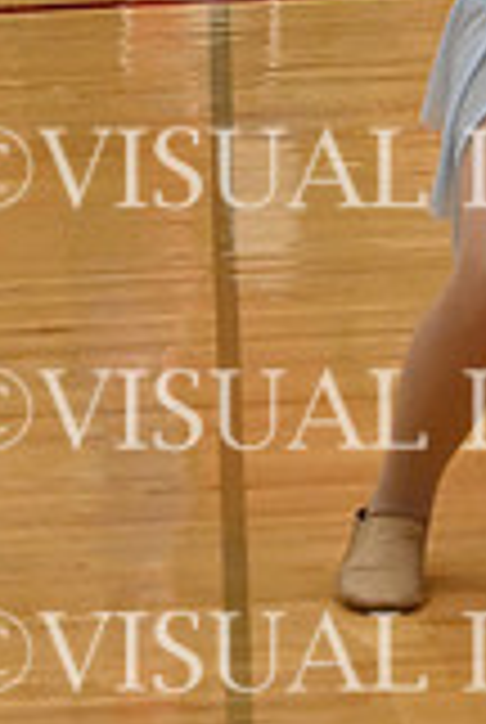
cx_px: 817
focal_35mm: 835
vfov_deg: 2.5
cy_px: -436
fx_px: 16835
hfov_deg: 1.7
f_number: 4
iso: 5000
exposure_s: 1/400
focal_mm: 155
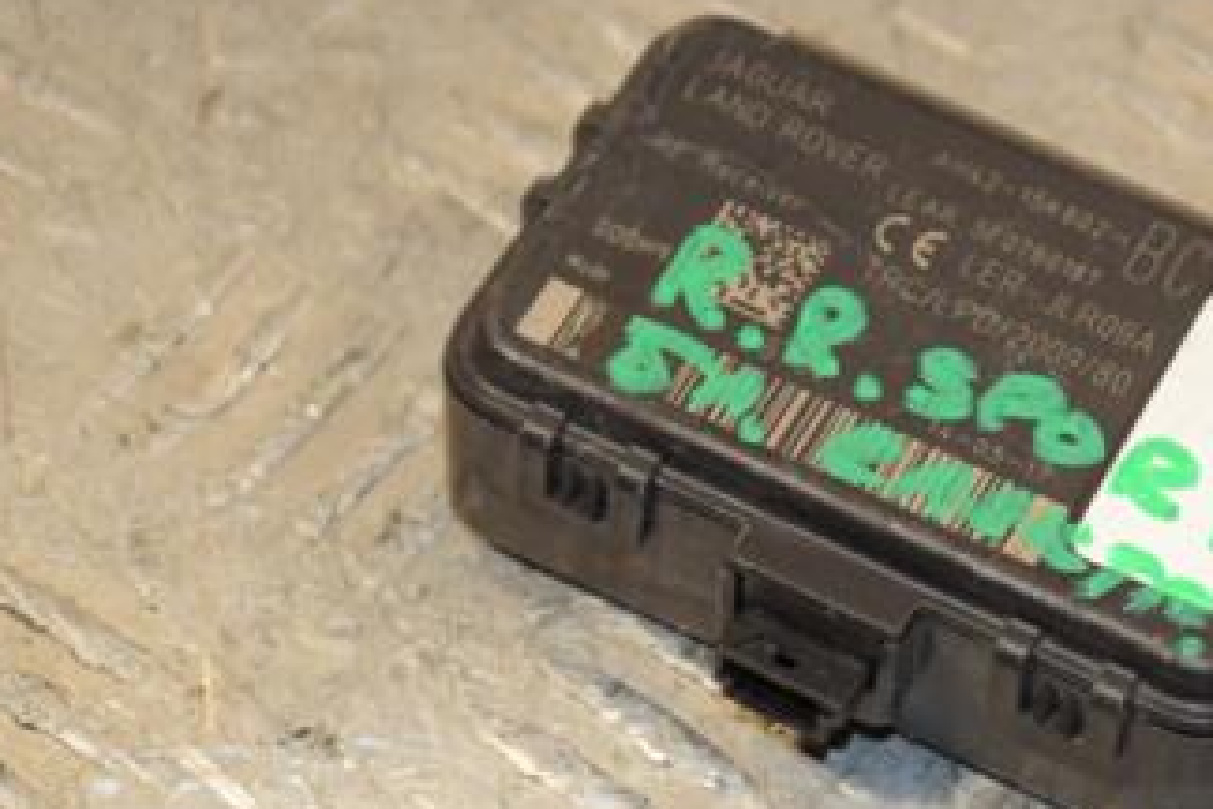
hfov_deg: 7.6
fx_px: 9164
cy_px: 345
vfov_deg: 5.1
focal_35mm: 272
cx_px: 899
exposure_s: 1/200
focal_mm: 98
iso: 800
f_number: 7.1
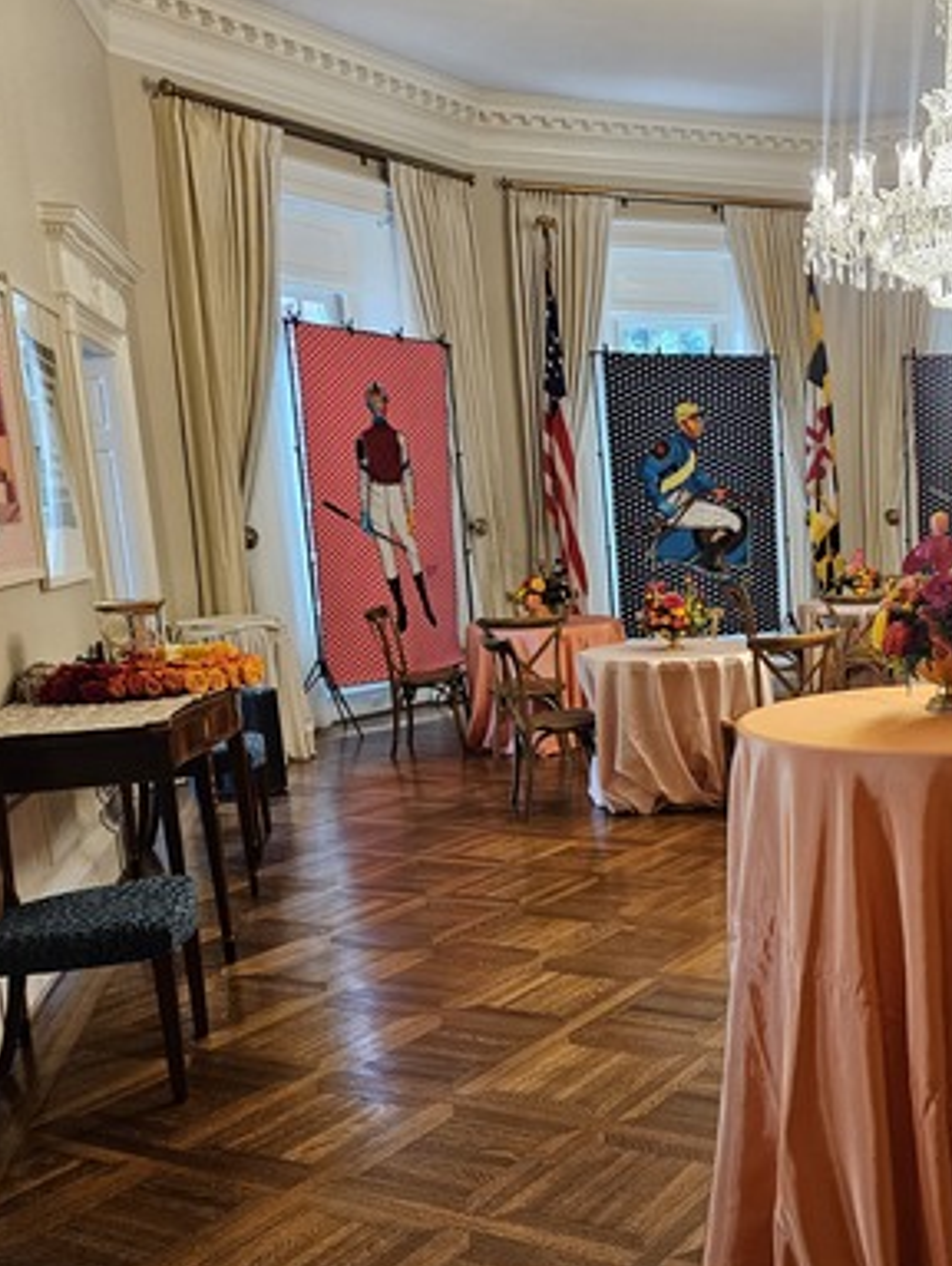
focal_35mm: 36
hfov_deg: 36.4
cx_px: 916
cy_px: 711
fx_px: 1318
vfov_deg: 51.2
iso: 500
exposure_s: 1/120
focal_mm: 5.4
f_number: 1.8
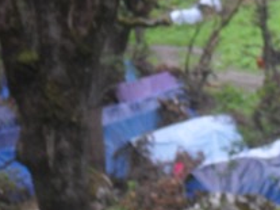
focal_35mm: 238
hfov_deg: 8.2
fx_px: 1924
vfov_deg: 6.2
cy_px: 0
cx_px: 352
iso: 100
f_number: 5
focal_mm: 13.6
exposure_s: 1/60
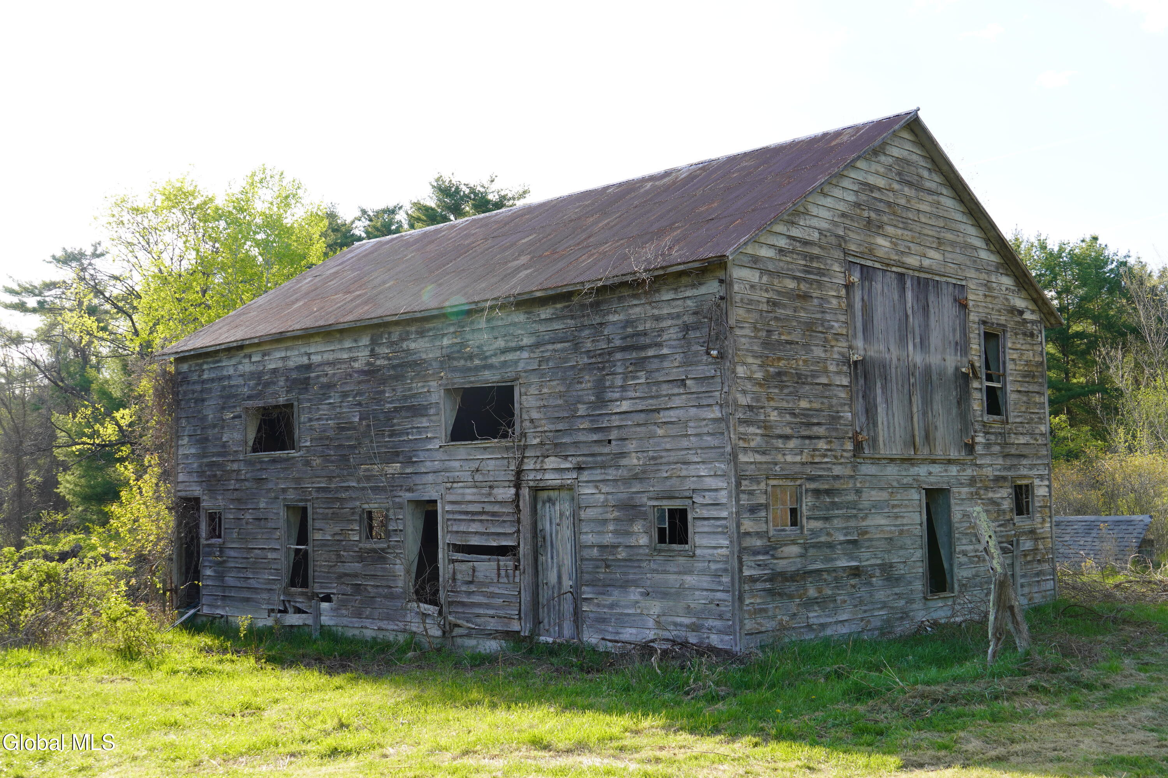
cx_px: 584
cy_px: 389
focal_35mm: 40
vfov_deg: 33.0
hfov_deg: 47.9
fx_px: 1314
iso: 100
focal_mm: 27
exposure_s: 1/100
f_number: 6.3
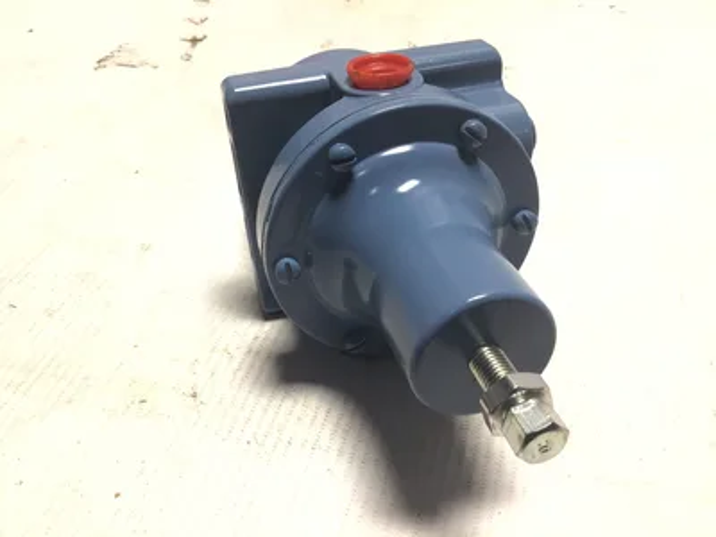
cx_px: 358
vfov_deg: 45.4
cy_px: 268
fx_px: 641
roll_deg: -0.7
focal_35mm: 31
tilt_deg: -43.4
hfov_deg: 58.4
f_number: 2.4
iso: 40
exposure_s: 1/120
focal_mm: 3.3
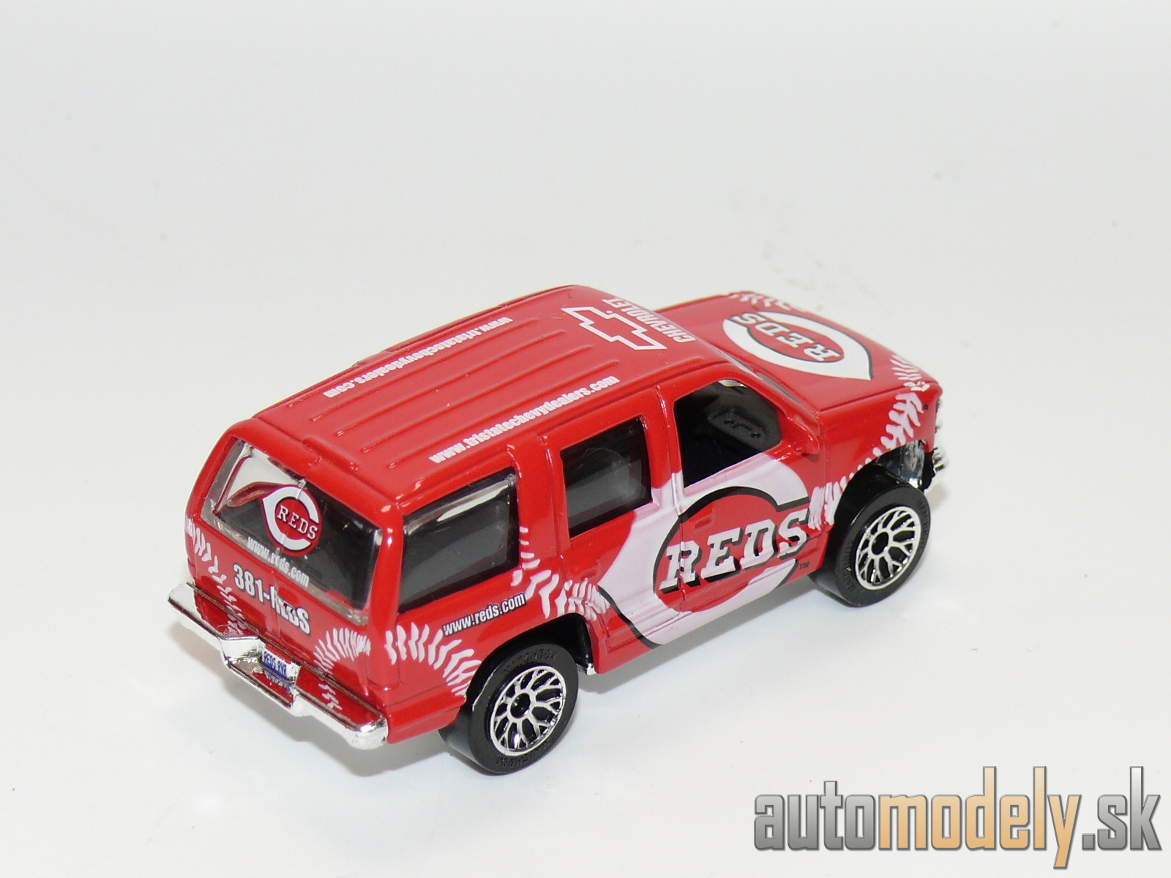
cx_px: 586
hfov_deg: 19.3
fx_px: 3450
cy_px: 439
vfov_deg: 14.5
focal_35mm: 102
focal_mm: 13.4
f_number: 4
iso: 100
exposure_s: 1/30
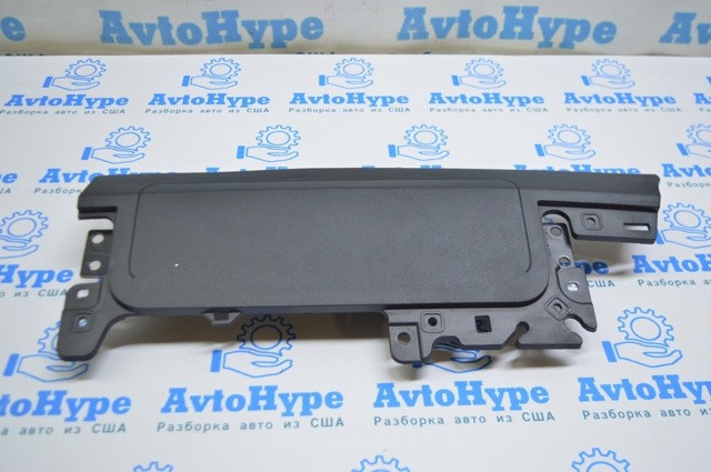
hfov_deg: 53.2
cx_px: 356
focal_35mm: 36
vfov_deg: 36.8
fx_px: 710
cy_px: 236
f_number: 4
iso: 400
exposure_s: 1/50
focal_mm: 24
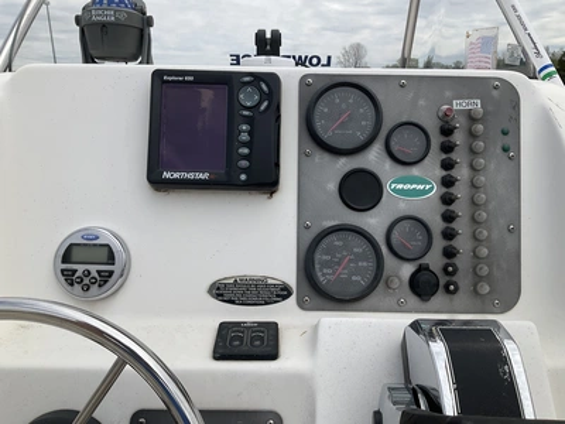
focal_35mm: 29
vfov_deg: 48.2
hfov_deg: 61.7
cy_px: 212
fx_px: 473
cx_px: 282
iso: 25
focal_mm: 3
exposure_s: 1/2058
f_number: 1.8
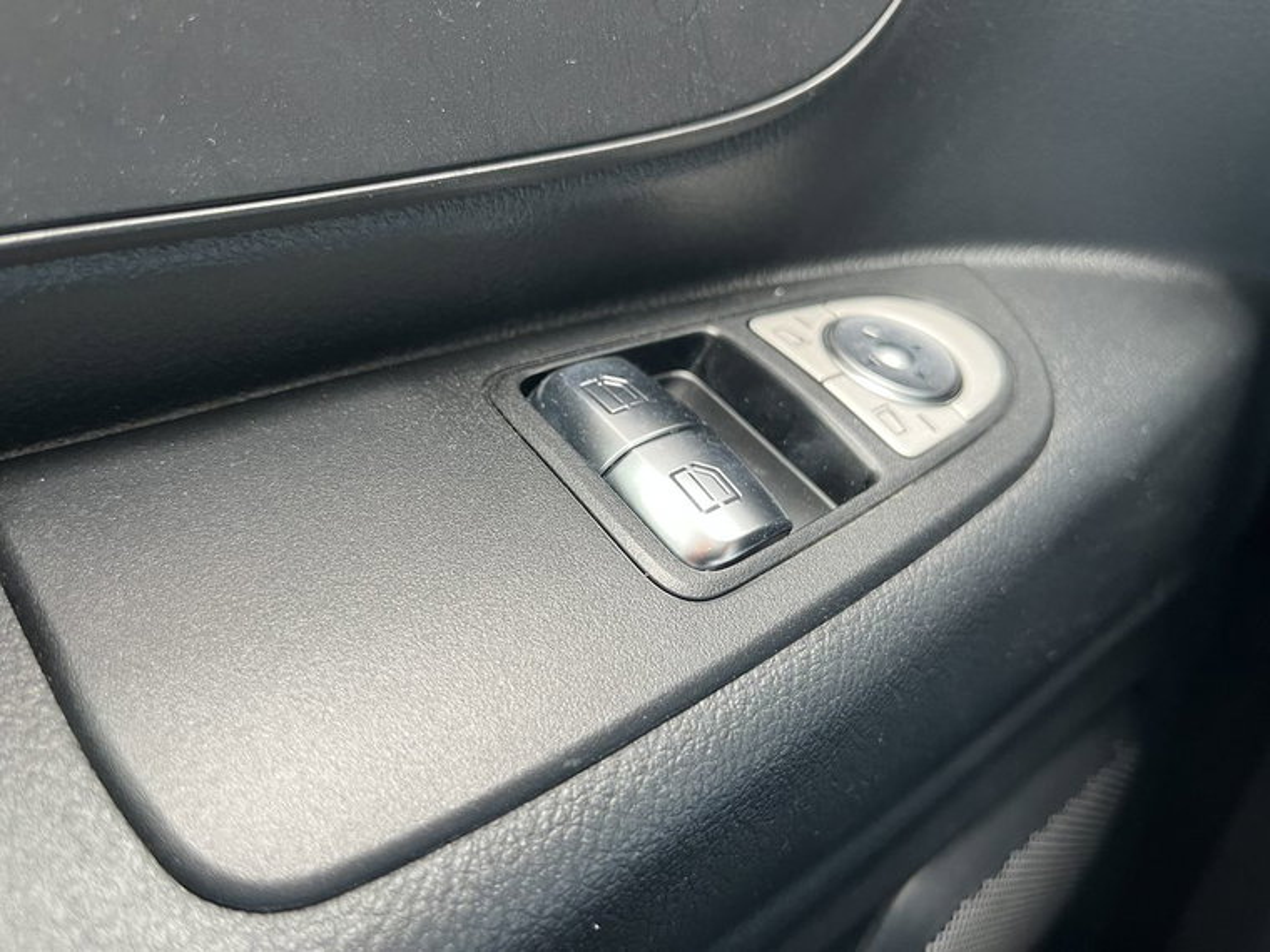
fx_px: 954
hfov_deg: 67.3
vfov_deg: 53.1
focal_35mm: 26
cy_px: 476
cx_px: 635
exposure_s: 1/70
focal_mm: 5.1
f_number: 1.6
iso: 125
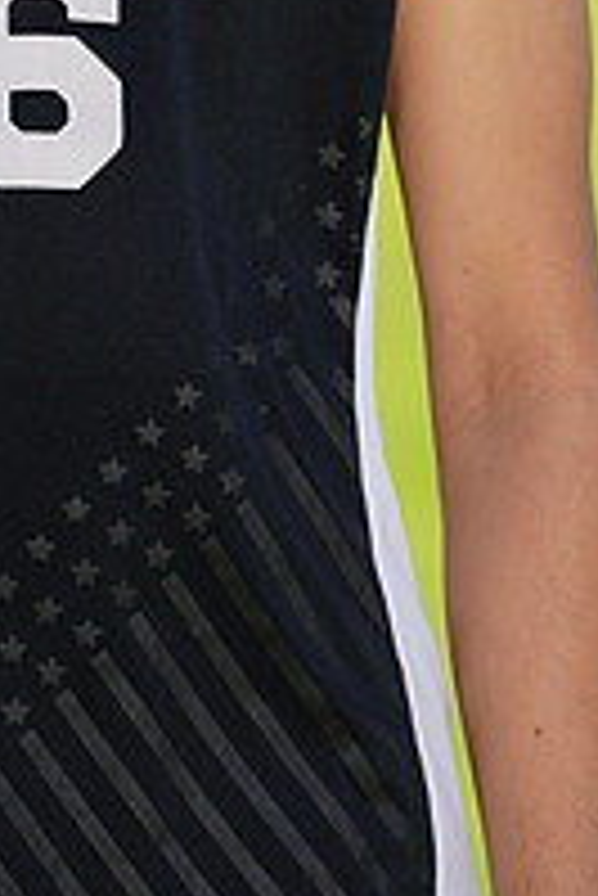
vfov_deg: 1.9
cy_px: -383
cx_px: -106
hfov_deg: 1.3
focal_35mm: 1061
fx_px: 26389
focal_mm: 364
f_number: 6.3
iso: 64
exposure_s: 1/200
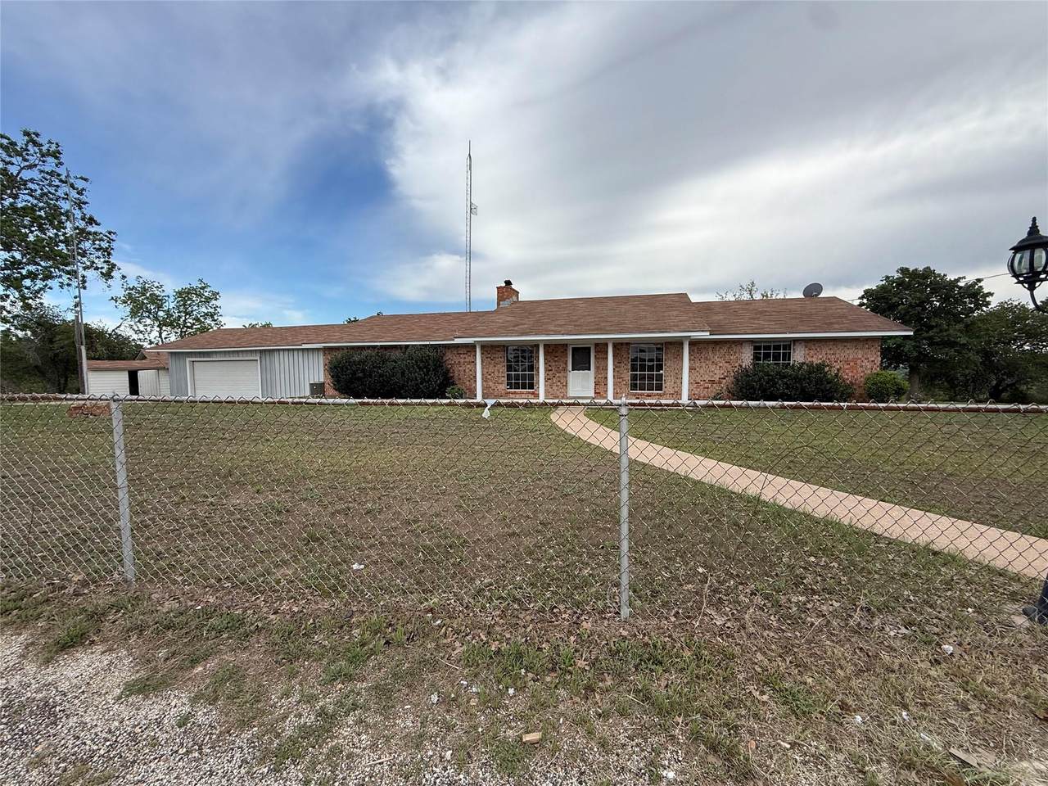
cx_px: 524
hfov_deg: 102.1
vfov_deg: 85.7
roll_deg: +0.9
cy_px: 393
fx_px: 424
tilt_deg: -2.6
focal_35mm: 14
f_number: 2.2
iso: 50
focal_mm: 2.22
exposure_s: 1/1497
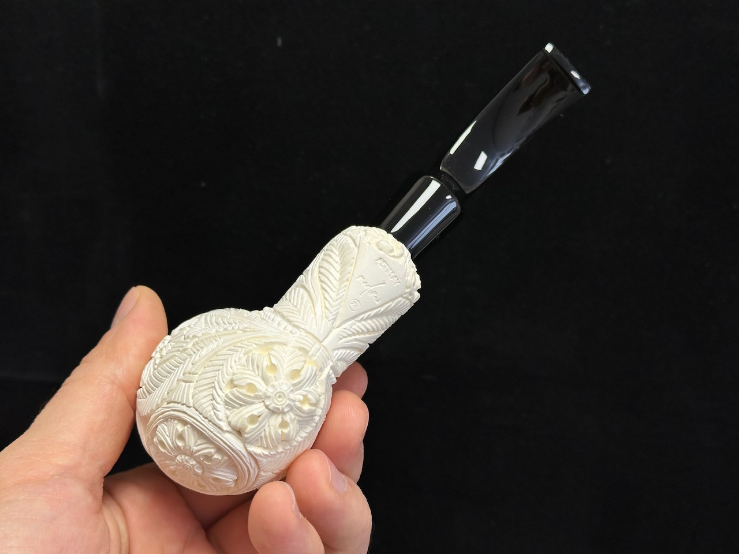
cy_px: 277
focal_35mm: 48
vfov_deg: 30.3
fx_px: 1025
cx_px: 370
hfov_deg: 39.7
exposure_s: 1/133
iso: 50
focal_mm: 6.86
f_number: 1.78
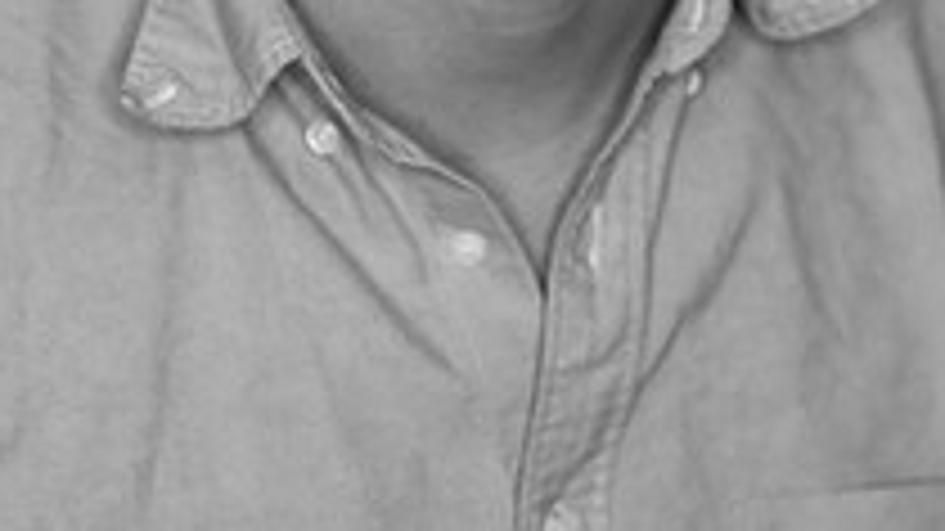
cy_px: -324
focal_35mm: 191
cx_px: 436
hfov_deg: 11.3
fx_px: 4785
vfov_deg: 6.3
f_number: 3.2
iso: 2000
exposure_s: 1/200
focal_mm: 85
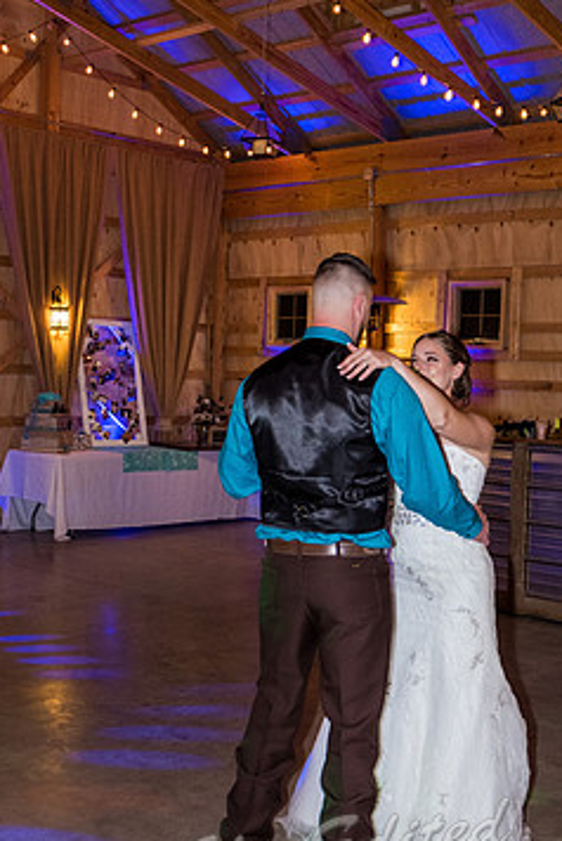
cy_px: 456
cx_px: 345
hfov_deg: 28.0
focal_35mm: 48
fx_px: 1122
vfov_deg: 41.0
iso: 1600
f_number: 3.2
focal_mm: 25.4
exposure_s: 1/200
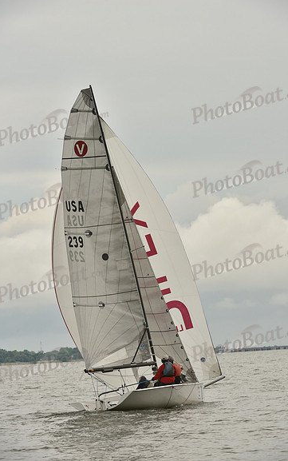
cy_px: 230
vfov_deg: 10.2
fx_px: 2573
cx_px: 150
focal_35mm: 205
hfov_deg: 6.4
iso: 400
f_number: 10
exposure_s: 1/1000
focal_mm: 200
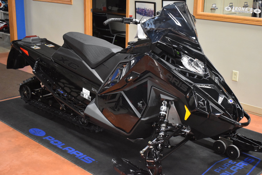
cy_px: 88
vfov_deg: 26.5
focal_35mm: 51
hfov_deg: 38.9
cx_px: 131
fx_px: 371
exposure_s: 1/125
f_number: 4.5
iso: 5600
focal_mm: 34
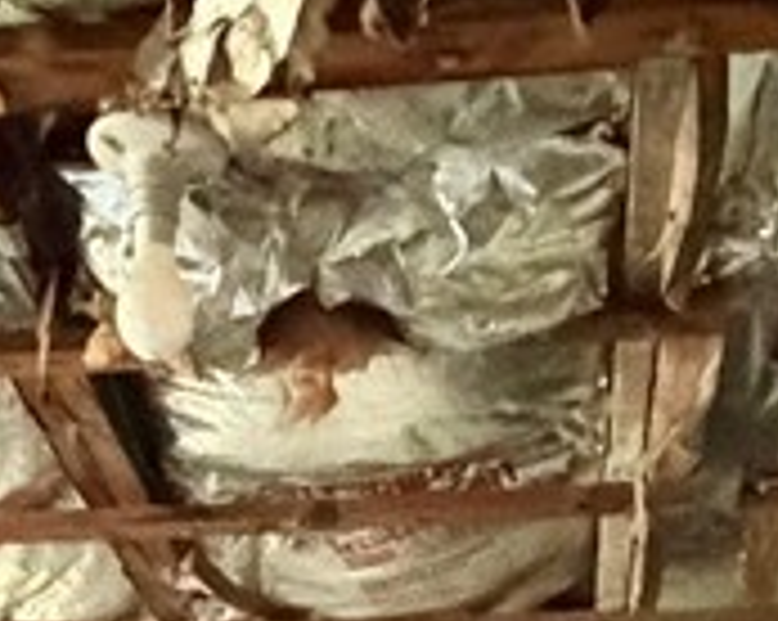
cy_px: 1467
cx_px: 315
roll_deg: -0.4
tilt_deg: -4.9
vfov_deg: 13.8
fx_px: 1863
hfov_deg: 23.6
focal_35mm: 81
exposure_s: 1/17
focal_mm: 2.22
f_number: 2.2
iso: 3200
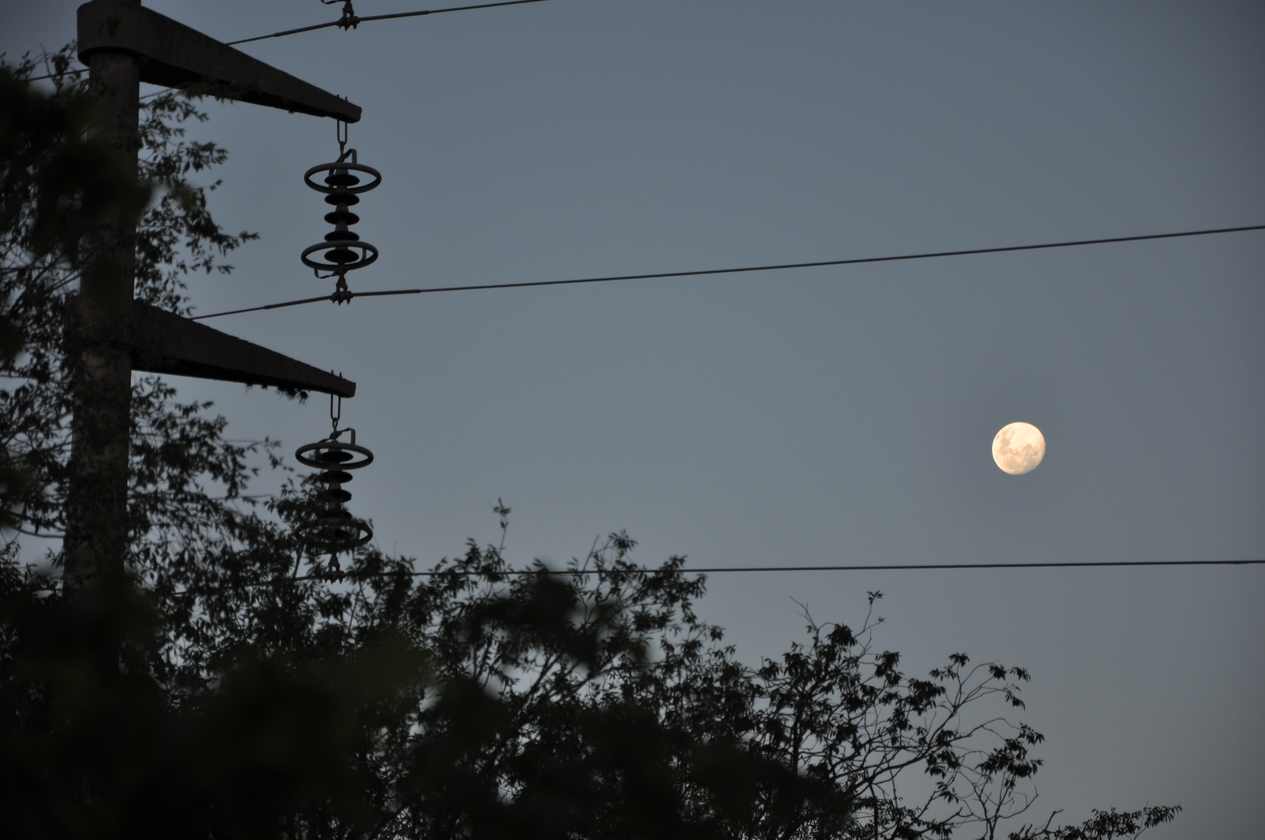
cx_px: 632
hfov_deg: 13.1
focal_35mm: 158
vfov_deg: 8.7
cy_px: 420
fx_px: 5528
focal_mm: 105
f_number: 5.6
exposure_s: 1/100
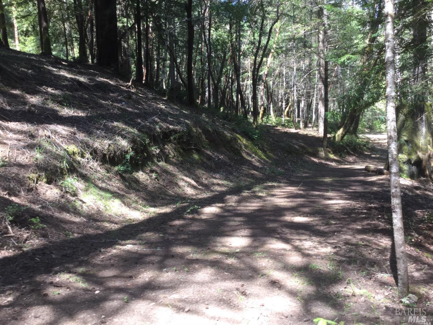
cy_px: 162
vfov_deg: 45.4
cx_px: 216
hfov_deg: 58.4
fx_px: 388
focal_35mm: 31
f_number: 2.4
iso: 32
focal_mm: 3.3
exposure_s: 1/60
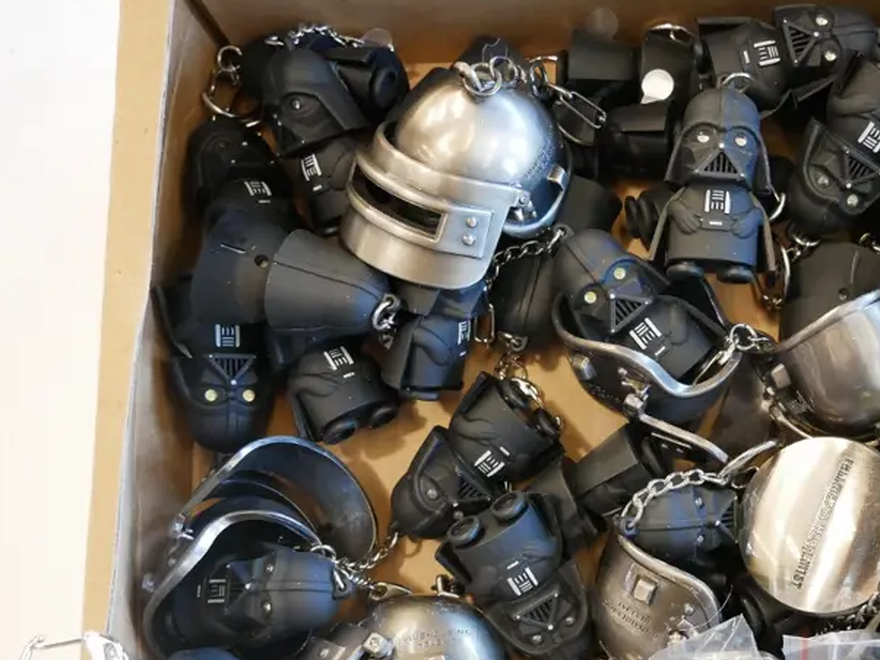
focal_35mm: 51
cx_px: 675
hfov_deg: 36.5
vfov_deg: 28.3
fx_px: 1297
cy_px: 476
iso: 1000
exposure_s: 1/60
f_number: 3.7
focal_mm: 15
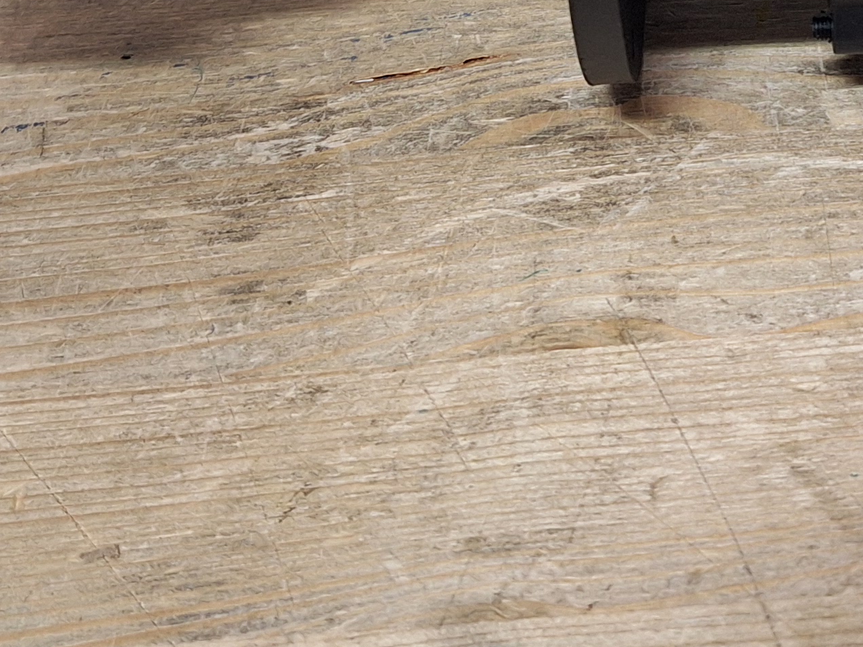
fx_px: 1845
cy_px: -123
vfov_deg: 18.8
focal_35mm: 74
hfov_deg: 25.2
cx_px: 843
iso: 250
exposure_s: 1/25
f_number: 1.8
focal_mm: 5.54
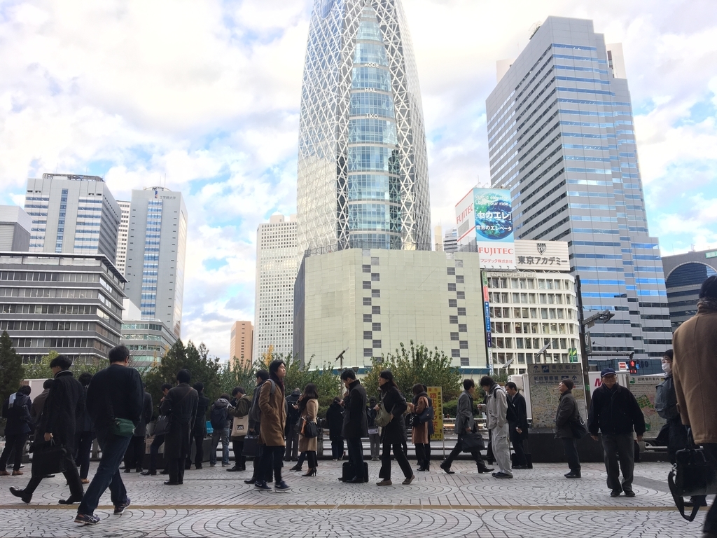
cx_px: 358
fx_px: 601
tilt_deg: +13.1
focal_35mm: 29
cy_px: 269
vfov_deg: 48.2
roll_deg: +0.9
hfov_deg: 61.7
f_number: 2.2
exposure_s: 1/146
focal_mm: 4.15
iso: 25
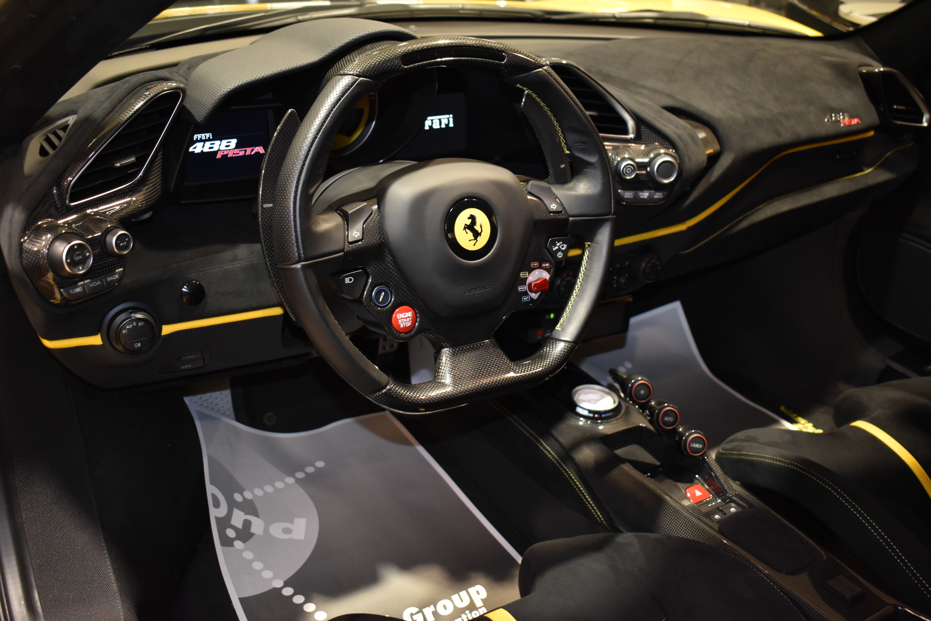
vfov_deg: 36.9
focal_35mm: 36
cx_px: 466
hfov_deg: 53.1
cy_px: 310
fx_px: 931
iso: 1100
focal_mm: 24
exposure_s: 1/60
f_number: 4
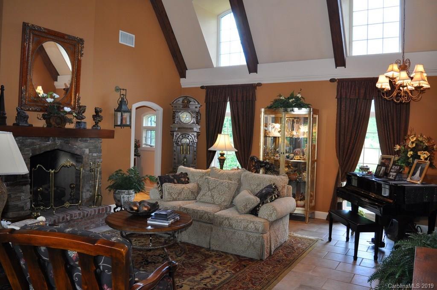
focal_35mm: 27
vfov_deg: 47.8
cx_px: 218
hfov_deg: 67.4
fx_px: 327
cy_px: 145
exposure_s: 1/60
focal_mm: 18
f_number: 4
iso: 450
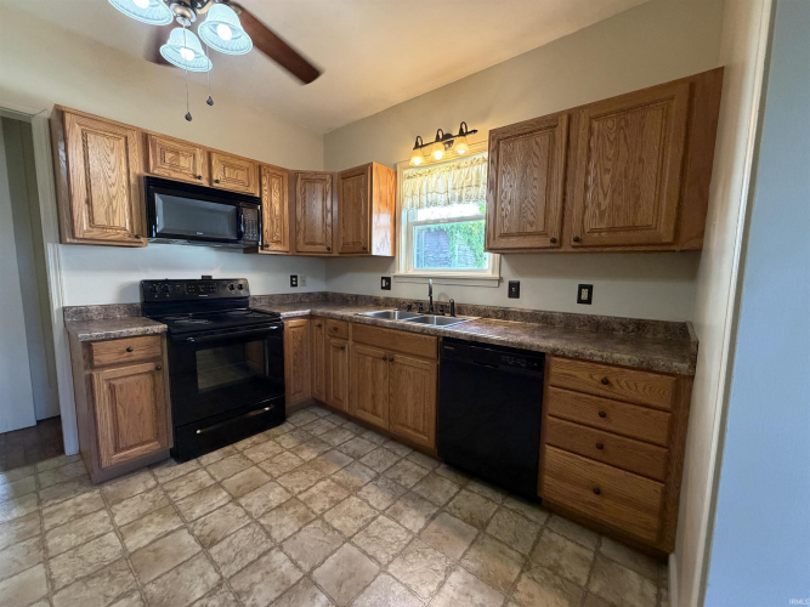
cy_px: 304
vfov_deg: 85.7
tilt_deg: -6.6
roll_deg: -0.7
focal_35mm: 14
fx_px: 328
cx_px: 405
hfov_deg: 102.1
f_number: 2.2
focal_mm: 2.22
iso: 400
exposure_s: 1/60
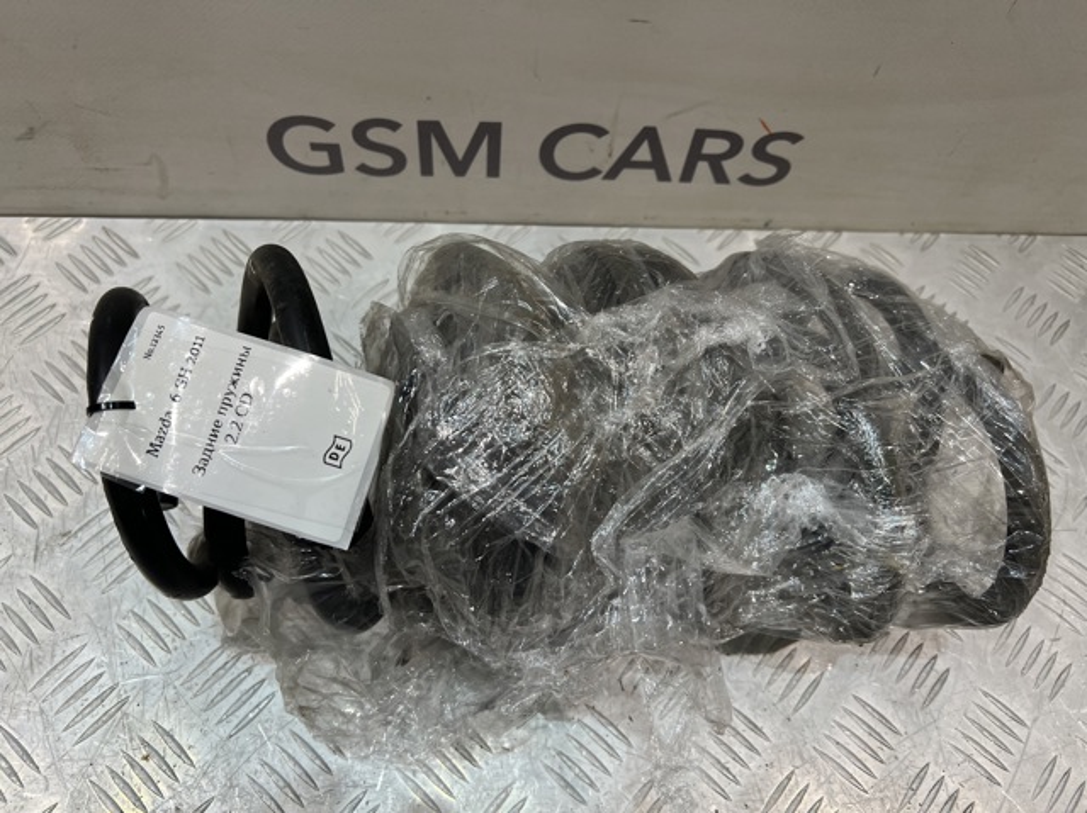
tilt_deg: -62.3
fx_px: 816
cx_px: 544
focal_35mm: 26
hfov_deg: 67.3
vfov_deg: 53.0
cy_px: 406
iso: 64
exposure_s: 1/100
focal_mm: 5.7
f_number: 1.5
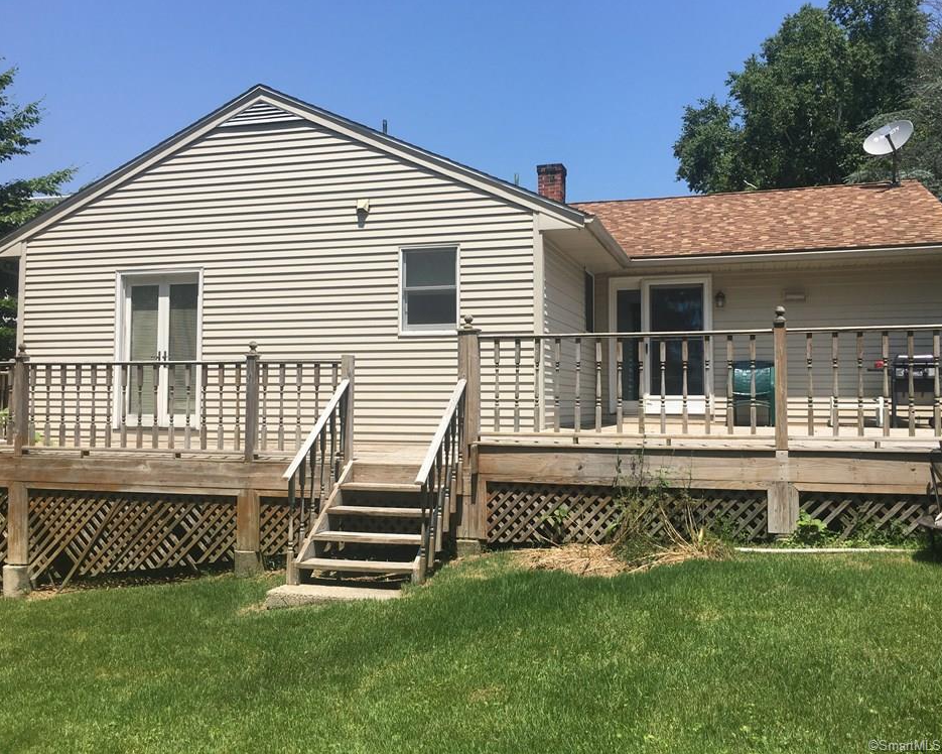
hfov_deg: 57.1
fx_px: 864
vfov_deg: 47.1
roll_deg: -0.1
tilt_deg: +4.1
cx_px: 498
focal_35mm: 31
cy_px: 368
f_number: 2.2
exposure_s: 1/1603
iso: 25
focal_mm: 4.15
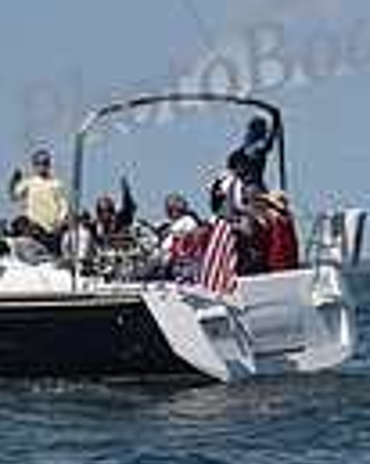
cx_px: -171
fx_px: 4043
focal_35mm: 295
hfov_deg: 5.2
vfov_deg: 6.4
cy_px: -435
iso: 320
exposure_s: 1/800
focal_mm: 70
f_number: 8
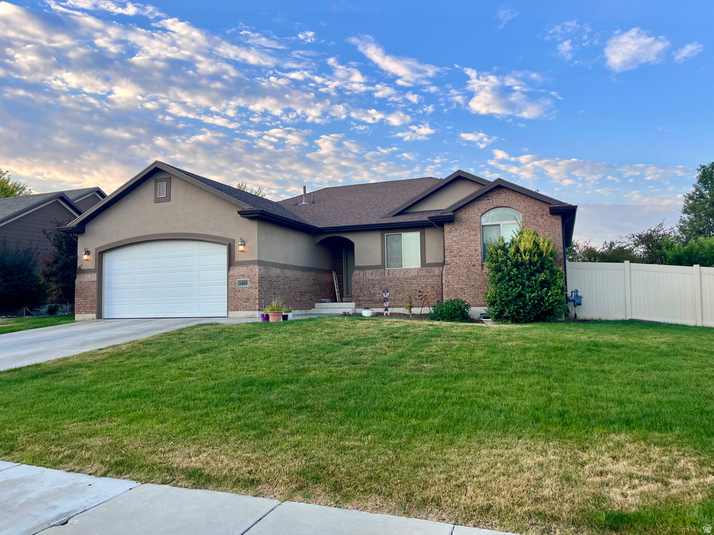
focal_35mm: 26
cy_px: 268
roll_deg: +0.8
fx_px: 536
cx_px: 357
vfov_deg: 53.1
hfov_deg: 67.3
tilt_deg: +3.5
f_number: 1.6
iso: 50
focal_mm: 5.1
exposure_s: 1/401
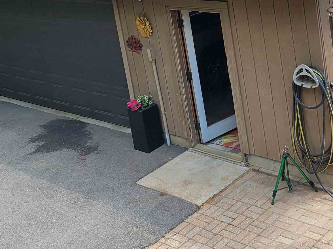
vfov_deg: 21.1
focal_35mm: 68
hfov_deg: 28.4
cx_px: 222
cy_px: 15
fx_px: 654
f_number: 1.8
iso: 40
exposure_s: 1/301
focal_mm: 5.4
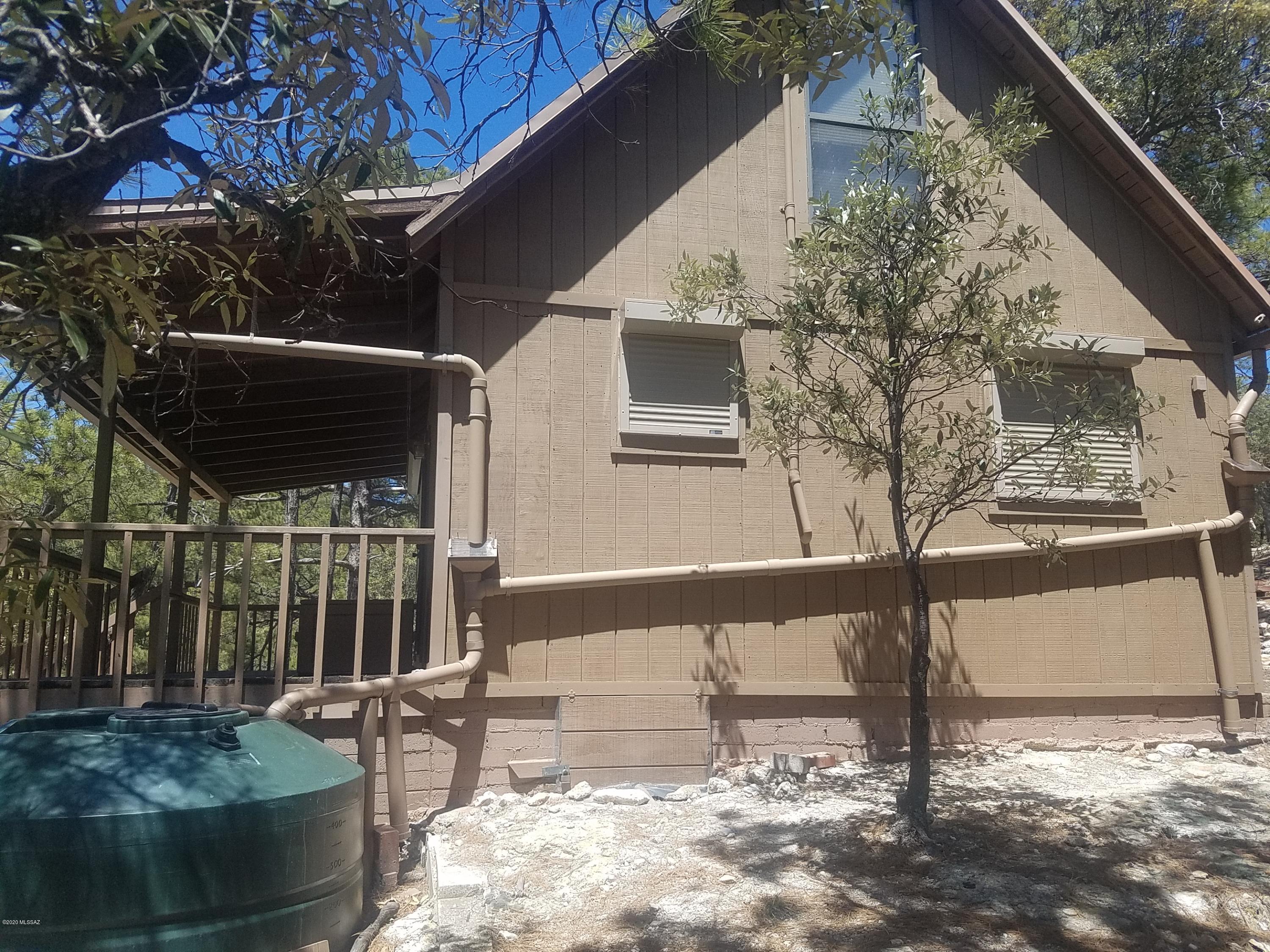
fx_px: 954
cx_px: 635
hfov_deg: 67.3
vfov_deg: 53.1
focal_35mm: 26
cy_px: 476
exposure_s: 1/1716
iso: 50
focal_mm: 4.2
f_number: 1.7
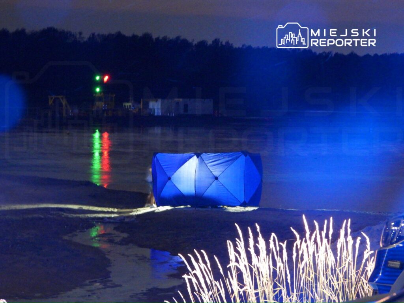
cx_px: 202
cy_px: 152
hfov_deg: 13.6
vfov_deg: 10.2
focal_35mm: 145
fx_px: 1692
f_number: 4
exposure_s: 1
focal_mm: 26.1
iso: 1600
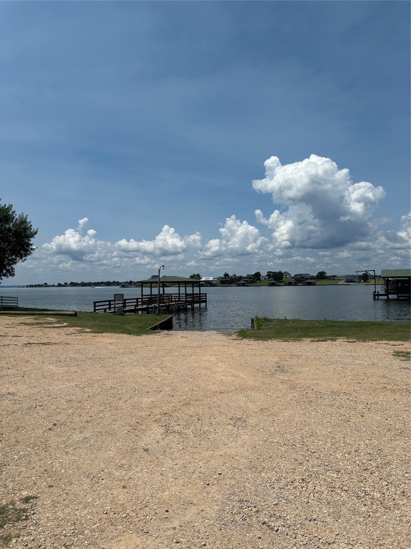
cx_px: 206
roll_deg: +0.3
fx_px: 412
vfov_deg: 67.3
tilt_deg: +1.1
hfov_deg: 53.1
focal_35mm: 26
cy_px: 274
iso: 50
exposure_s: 1/9091
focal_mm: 5.96
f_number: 1.6
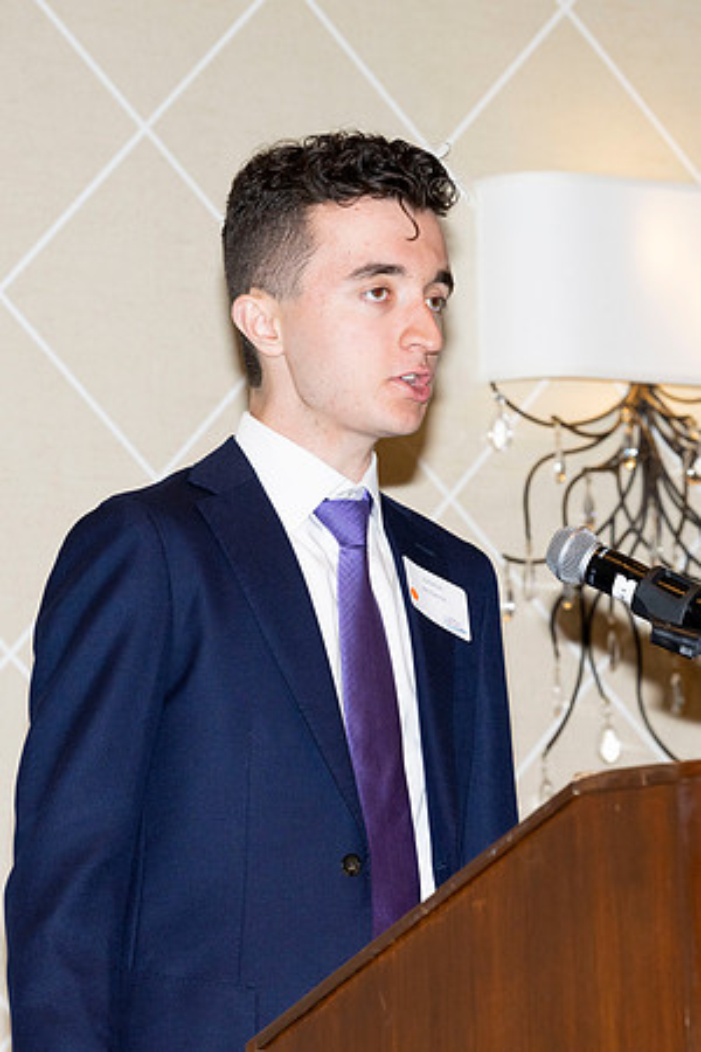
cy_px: 526
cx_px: 398
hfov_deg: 7.6
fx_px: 5257
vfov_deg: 11.4
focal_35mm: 180
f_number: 5.6
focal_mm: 120
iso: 1000
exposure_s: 1/125
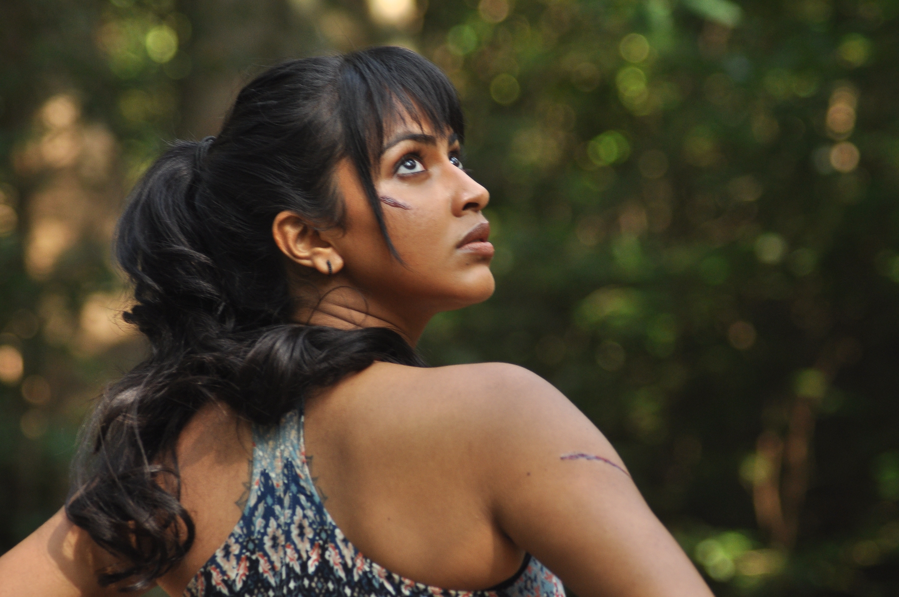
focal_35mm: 195
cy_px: 298
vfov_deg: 7.0
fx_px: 4864
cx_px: 450
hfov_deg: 10.6
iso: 400
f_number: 5.6
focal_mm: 130
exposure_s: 1/125
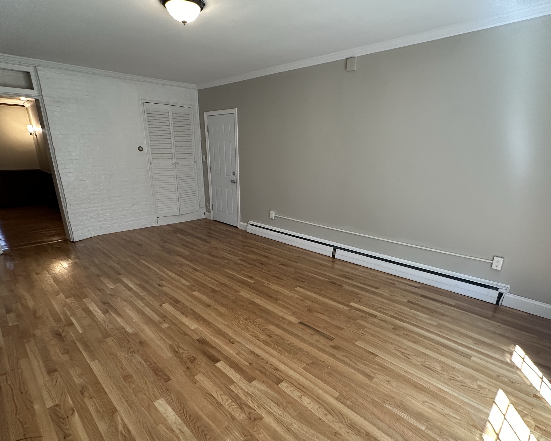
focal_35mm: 19
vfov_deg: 70.3
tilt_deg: -19.4
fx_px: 310
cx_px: 267
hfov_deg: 83.3
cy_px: 258
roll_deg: -0.6
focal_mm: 2.22
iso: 250
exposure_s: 1/120
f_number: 2.2
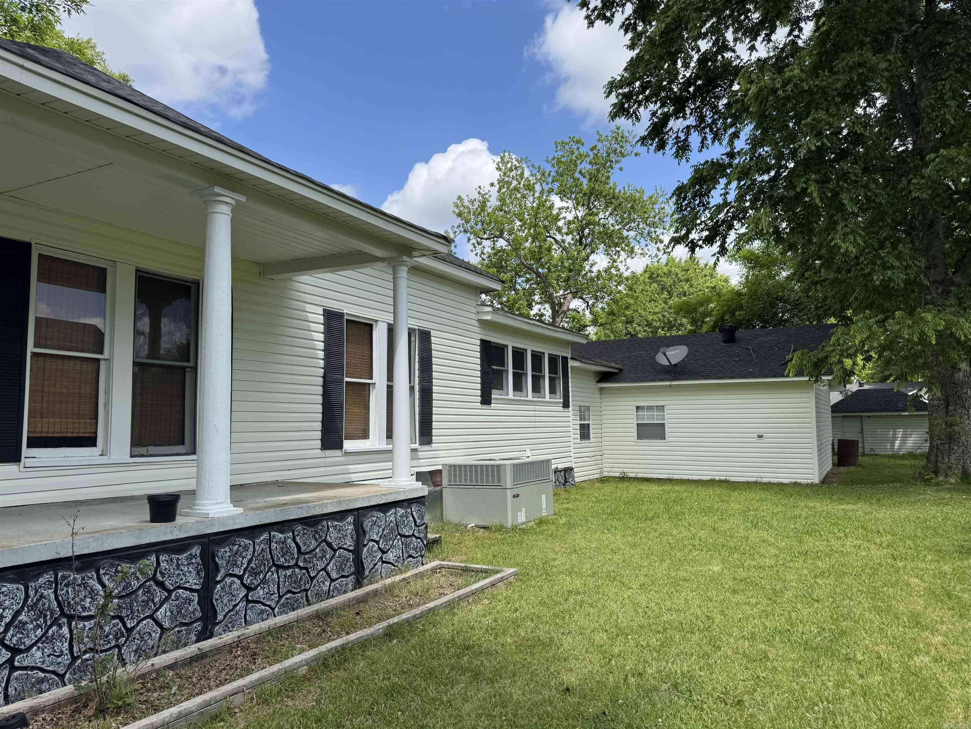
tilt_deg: +4.4
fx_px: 673
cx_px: 486
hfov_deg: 71.6
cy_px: 364
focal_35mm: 24
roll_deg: +0.9
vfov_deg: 56.8
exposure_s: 1/3096
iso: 80
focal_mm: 6.76
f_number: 1.78
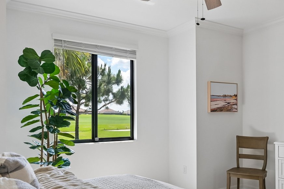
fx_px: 260
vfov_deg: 39.8
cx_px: 146
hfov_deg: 57.2
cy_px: 111
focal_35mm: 33
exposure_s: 1/100
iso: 400
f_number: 8
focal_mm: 14
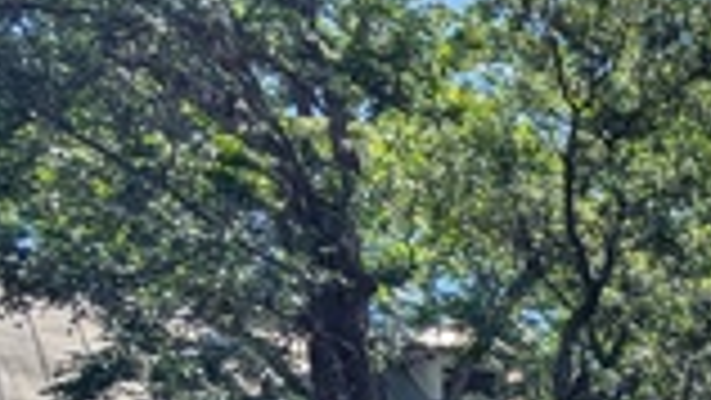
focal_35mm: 53
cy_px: 548
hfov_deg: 23.9
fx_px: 1000
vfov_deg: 20.3
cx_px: 1210
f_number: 1.7
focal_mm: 2.02
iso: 55
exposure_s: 1/2786
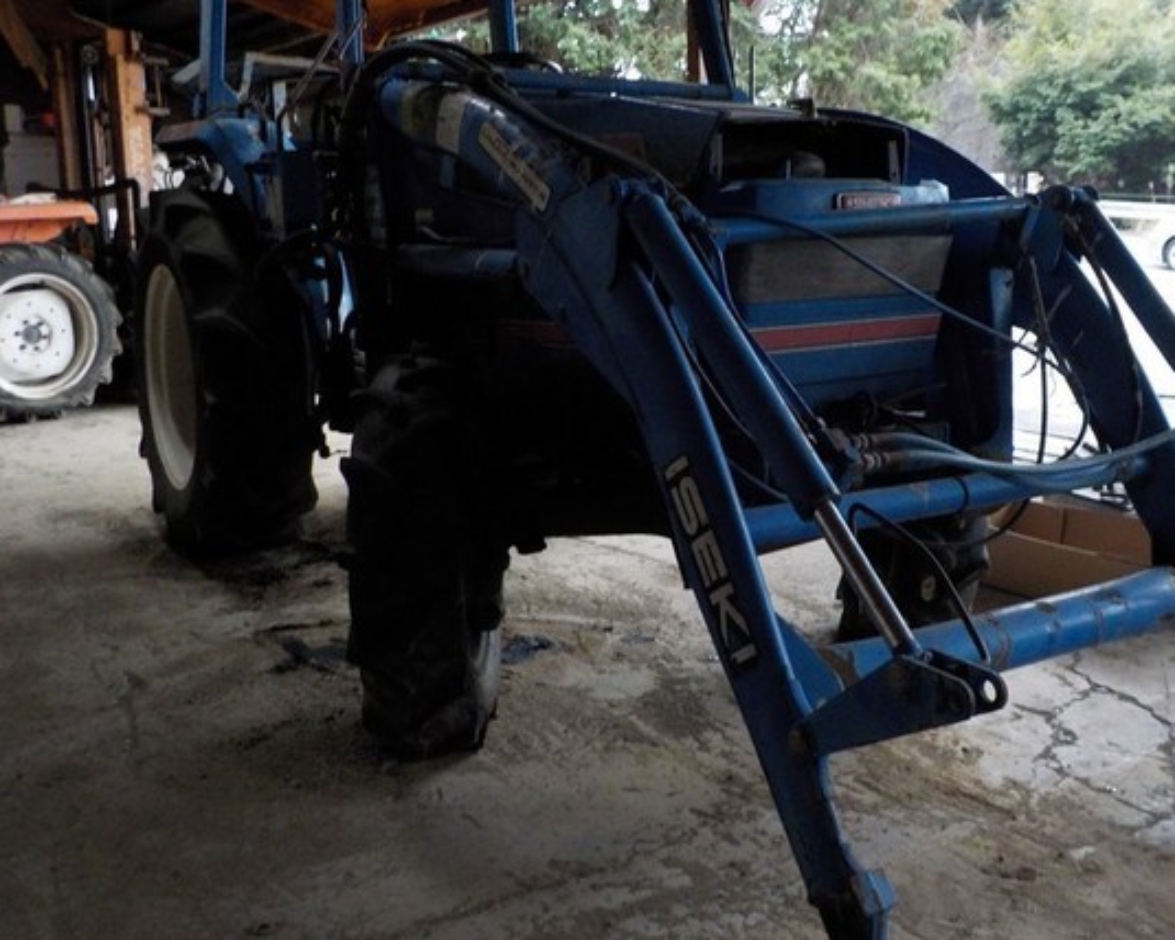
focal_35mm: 35
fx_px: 1217
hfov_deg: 51.2
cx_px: 698
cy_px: 439
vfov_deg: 42.2
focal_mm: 4.1
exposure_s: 1/30
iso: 400
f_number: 3.3
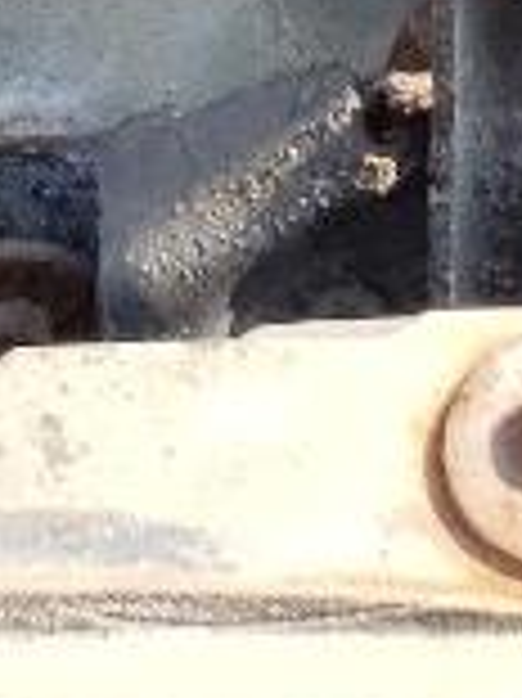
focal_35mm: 268
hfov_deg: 5.5
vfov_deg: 6.3
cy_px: -1900
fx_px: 5396
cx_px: 644
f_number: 1.5
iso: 50
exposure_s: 1/625
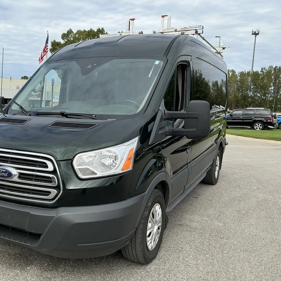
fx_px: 312
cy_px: 144
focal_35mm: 34
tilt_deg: -5.8
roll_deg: -1.7
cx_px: 93
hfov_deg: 47.6
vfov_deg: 48.4
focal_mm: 3
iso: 25
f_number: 1.8
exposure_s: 1/1490
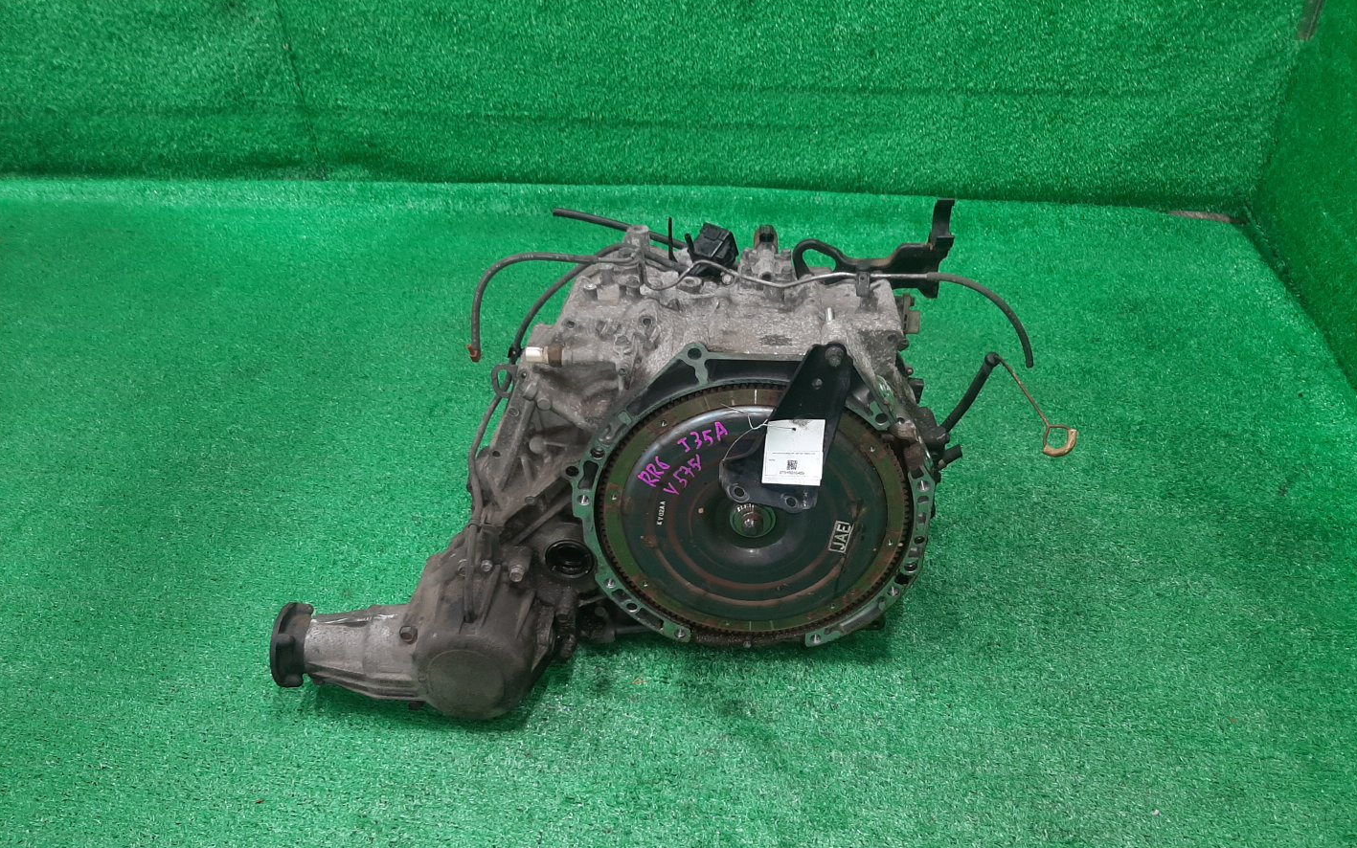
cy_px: 508
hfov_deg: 66.5
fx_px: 1036
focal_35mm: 28
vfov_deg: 44.3
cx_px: 687
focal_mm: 3.93
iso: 137
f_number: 1.7
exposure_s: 1/50
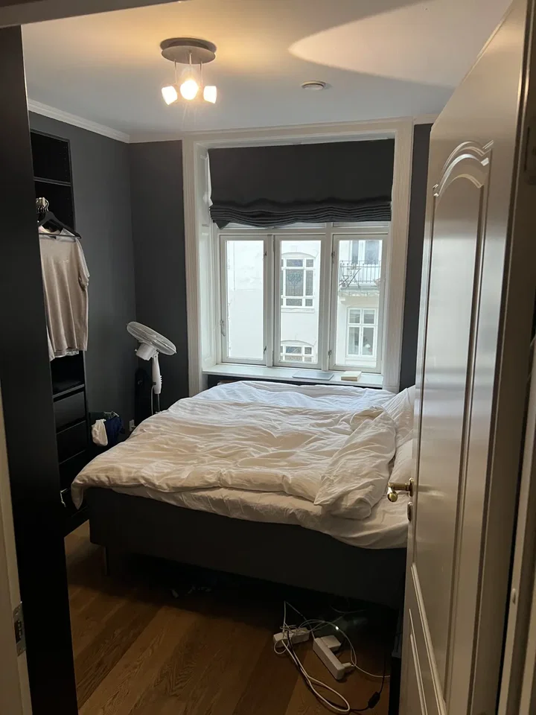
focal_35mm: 26
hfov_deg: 53.1
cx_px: 268
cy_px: 358
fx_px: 537
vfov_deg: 67.3
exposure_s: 1/60
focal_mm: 5.7
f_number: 1.5
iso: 320
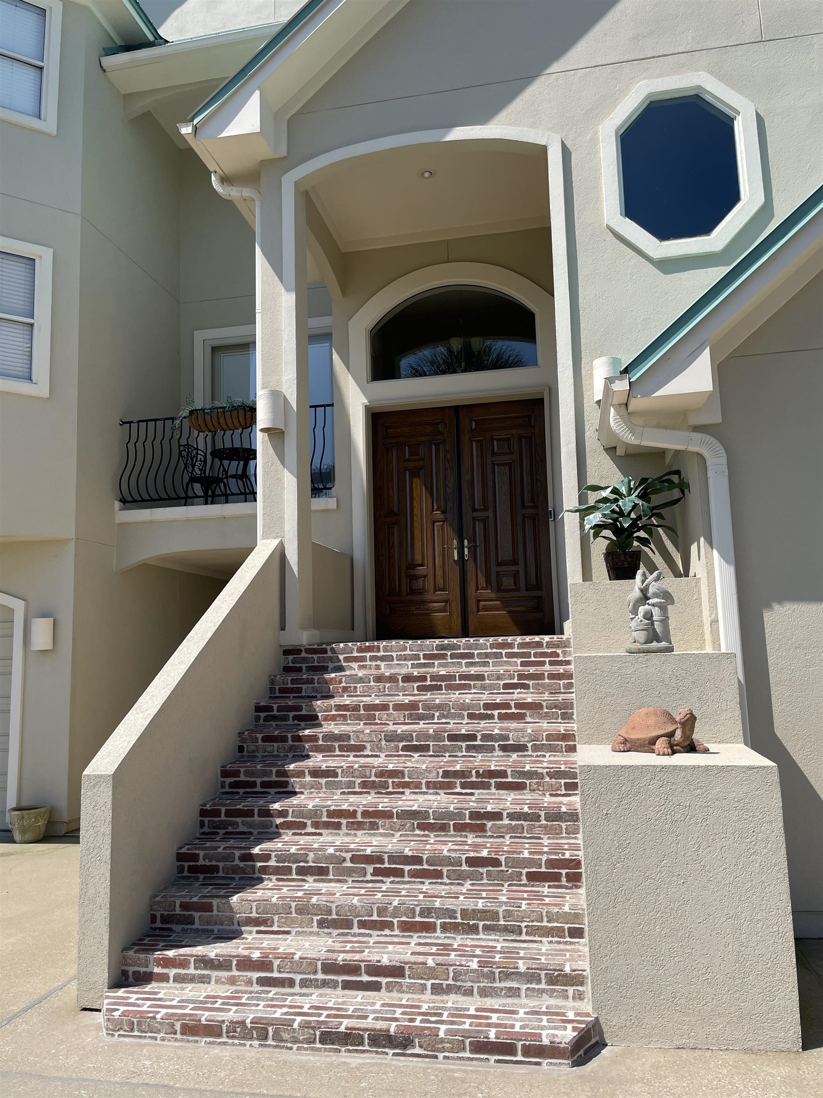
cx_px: 412
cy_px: 549
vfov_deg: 67.3
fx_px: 824
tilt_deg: +8.8
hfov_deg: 53.1
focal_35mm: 26
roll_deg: +2.8
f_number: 1.6
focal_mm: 4.2
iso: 32
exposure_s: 1/3861
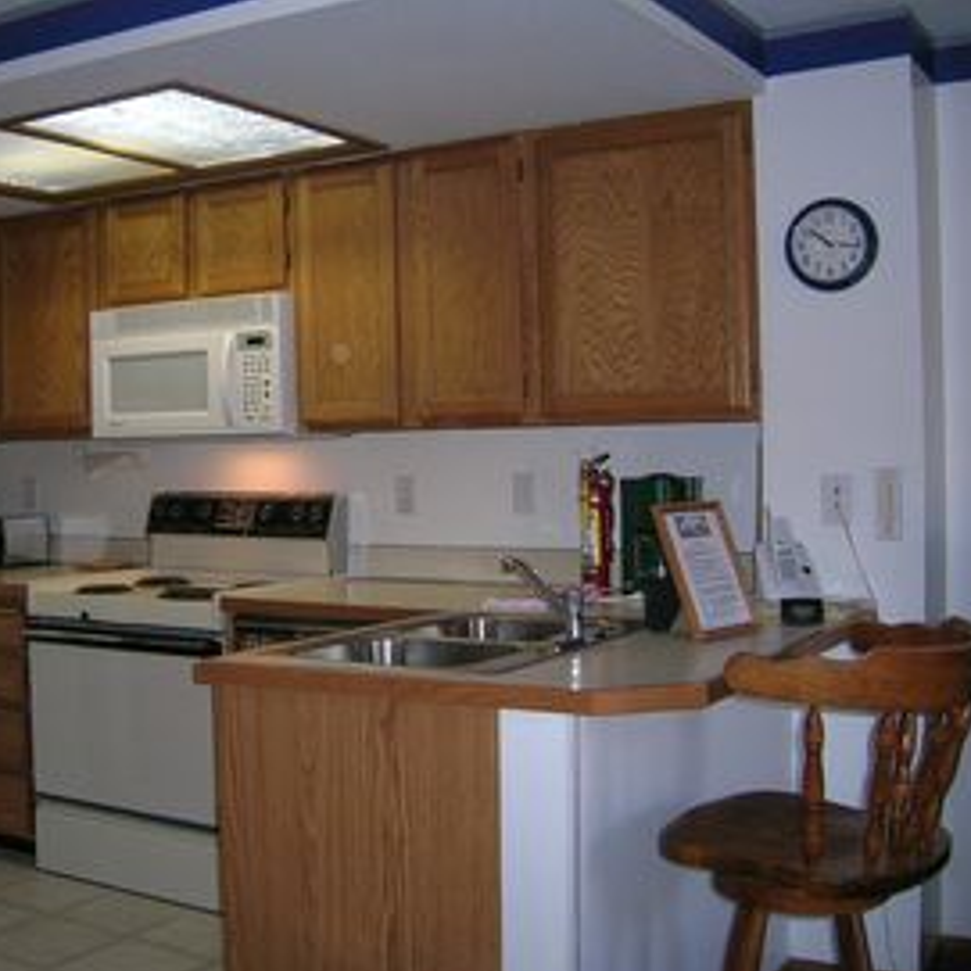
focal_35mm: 42
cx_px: 351
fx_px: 1333
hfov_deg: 39.7
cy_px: 491
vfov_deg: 40.0
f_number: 2.8
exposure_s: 1/60.1
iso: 69
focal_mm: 5.4
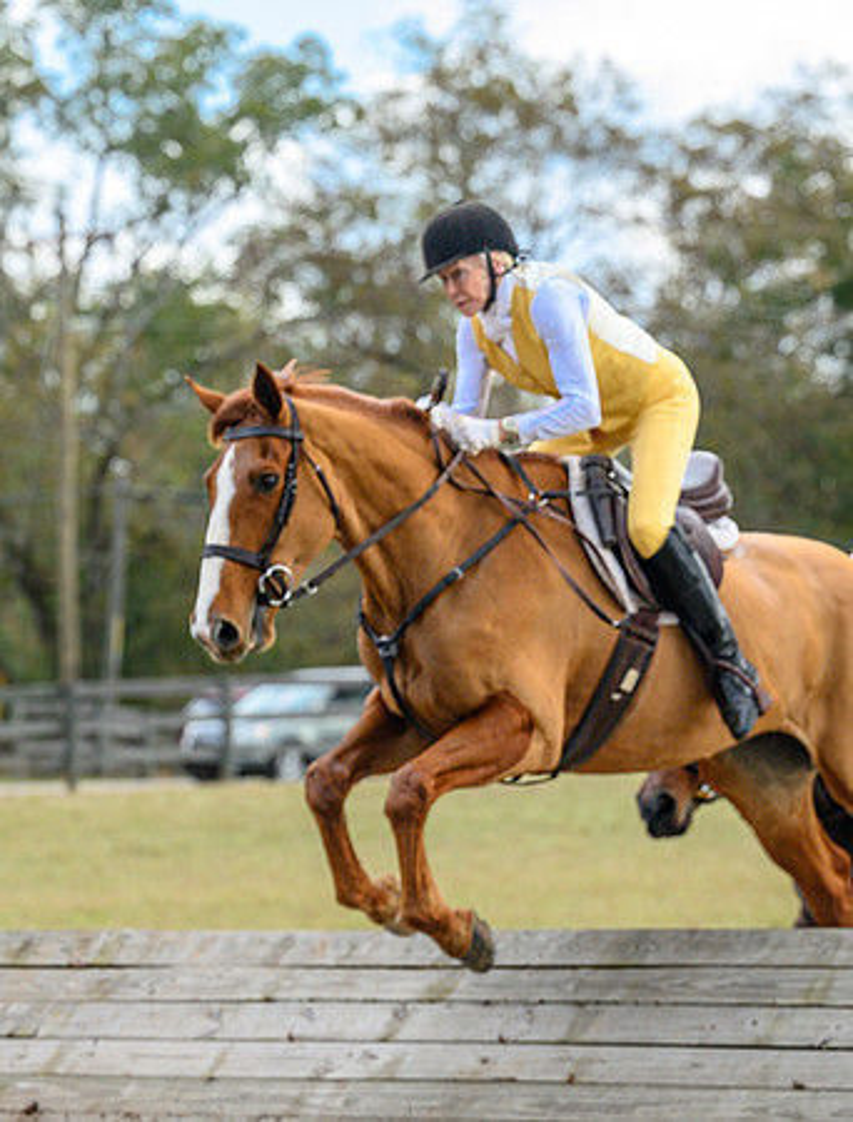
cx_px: 350
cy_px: 657
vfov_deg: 11.1
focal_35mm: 178
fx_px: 5792
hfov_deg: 8.4
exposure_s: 1/1000
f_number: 3.5
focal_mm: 102
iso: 640
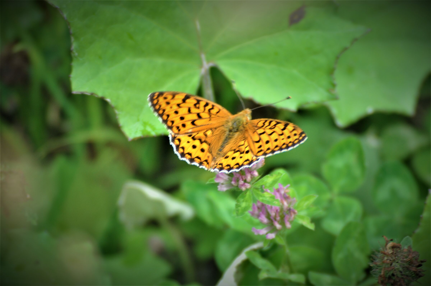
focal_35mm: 315
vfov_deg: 4.4
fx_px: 3767
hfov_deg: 6.5
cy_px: 143
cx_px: 216
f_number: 8
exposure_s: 1/125
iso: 400
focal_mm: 210
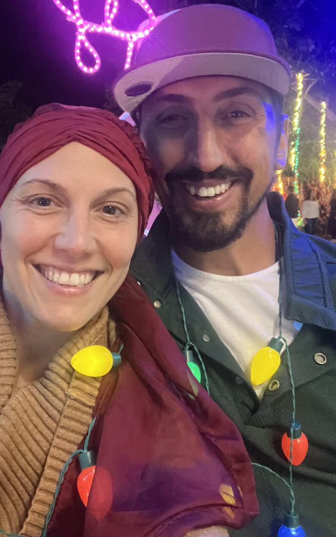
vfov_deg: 54.0
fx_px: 528
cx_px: 143
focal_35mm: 36
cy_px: 248
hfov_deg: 35.3
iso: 1000
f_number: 2.2
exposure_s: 1/15
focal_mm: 2.71
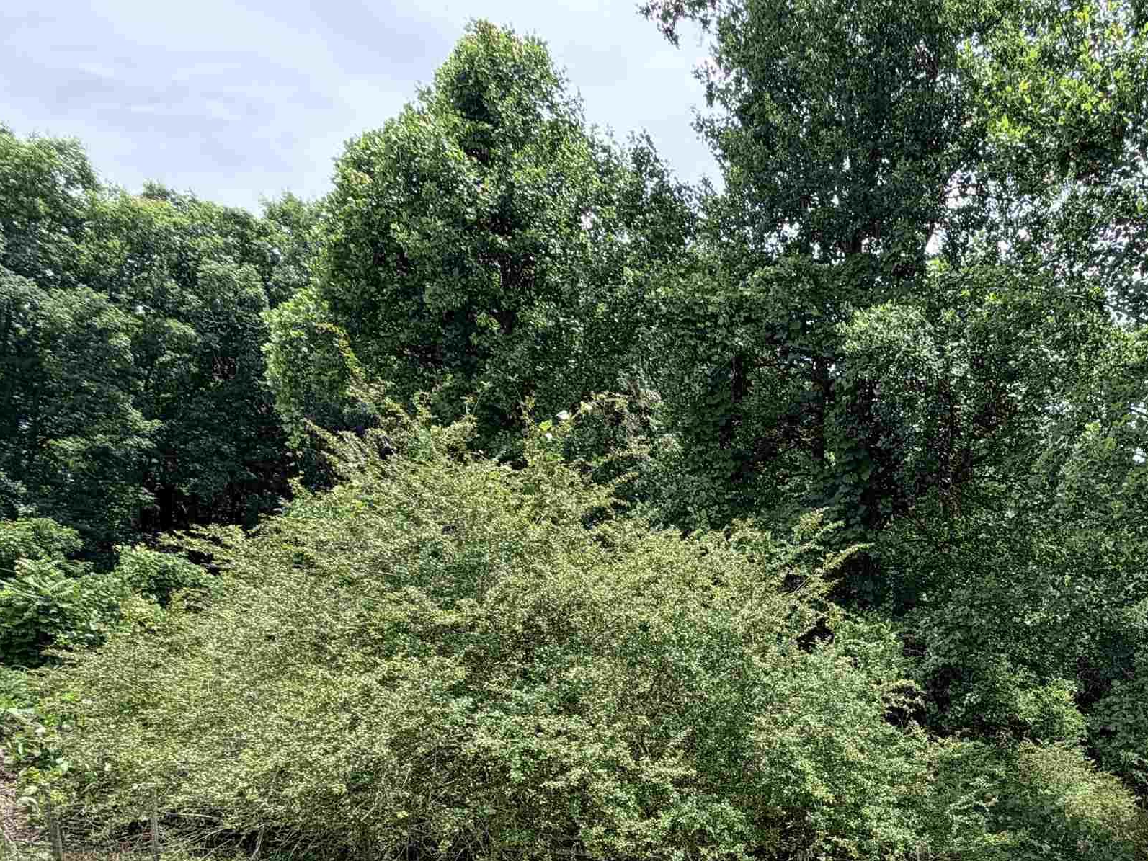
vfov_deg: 46.1
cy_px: 783
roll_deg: +2.0
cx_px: 915
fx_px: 895
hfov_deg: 60.2
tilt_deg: -10.2
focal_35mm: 27
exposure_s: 1/585
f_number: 2.2
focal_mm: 2.22
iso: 40
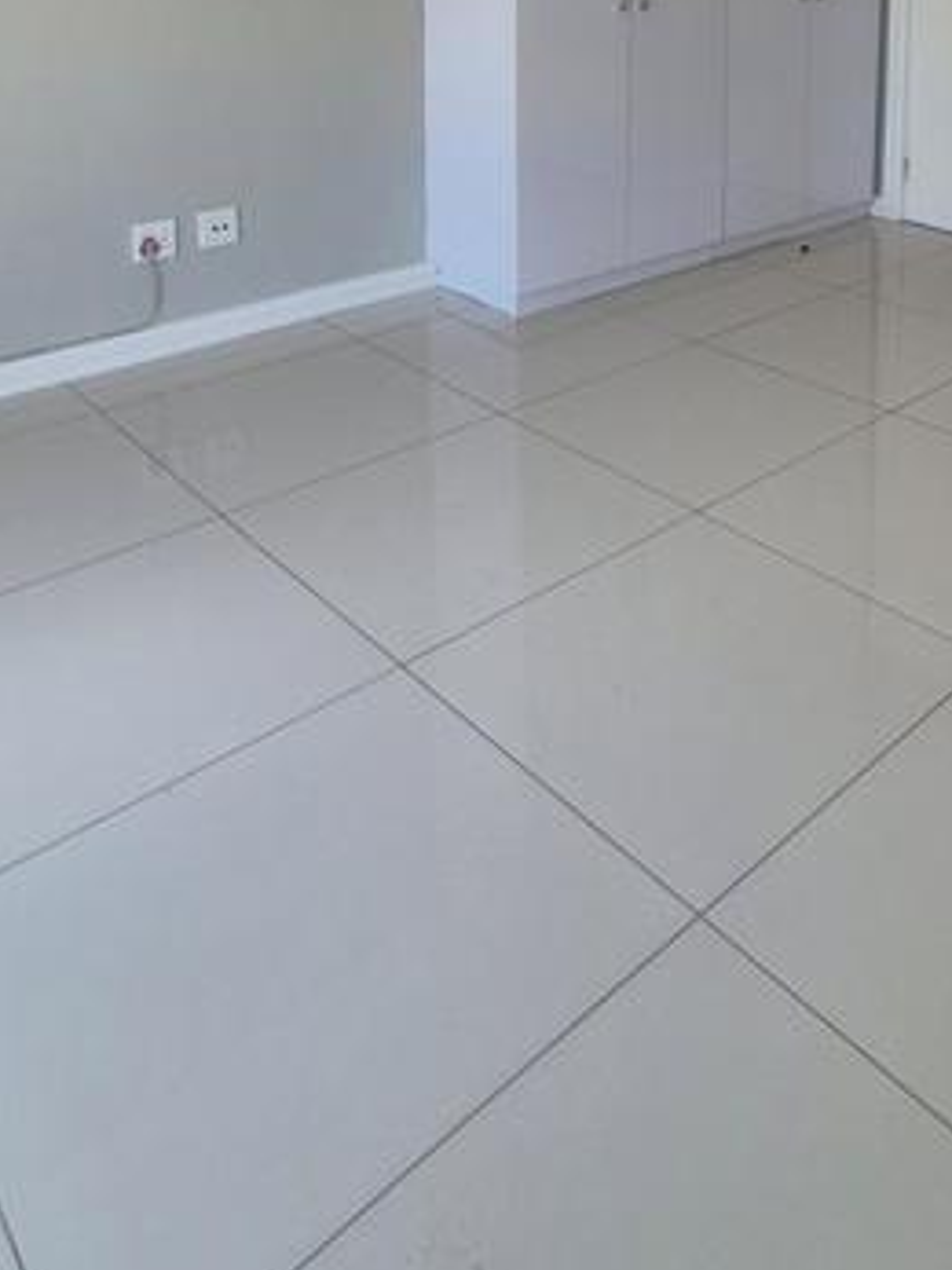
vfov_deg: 50.3
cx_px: 714
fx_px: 1101
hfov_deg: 45.2
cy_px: 40
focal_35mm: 30
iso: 50
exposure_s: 1/112
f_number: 2.2
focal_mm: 1.74
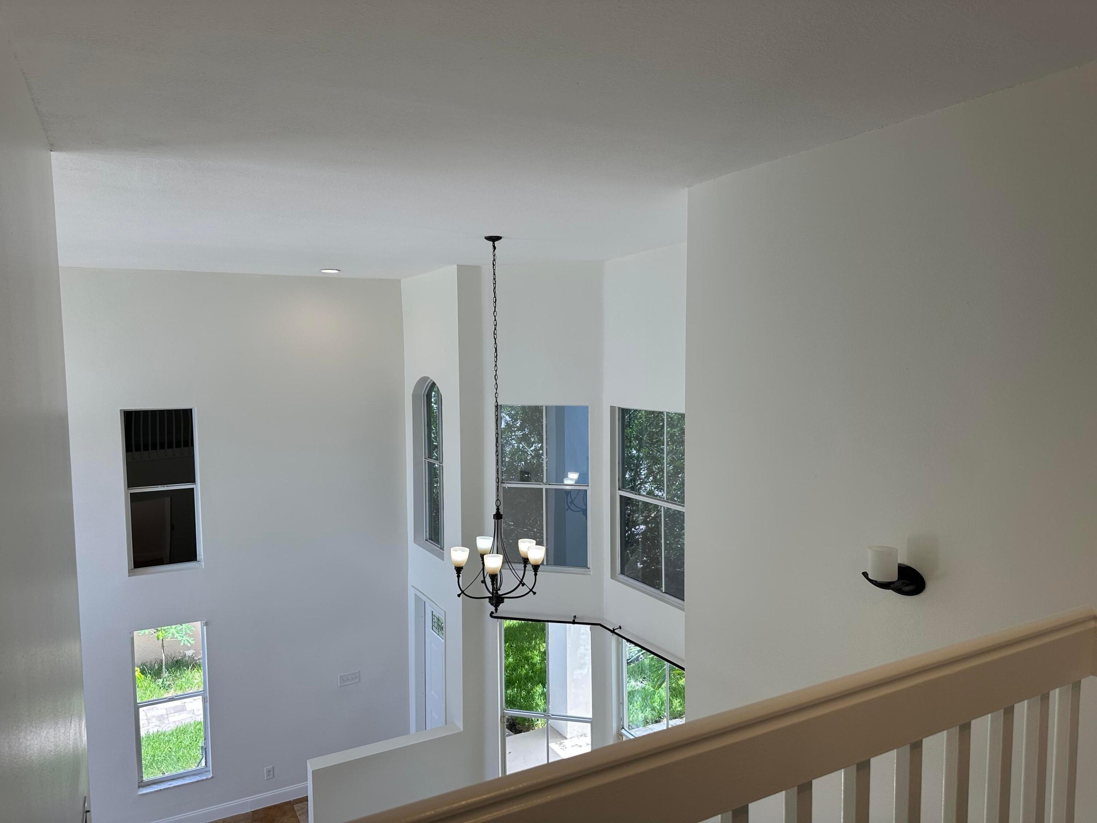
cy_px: 412
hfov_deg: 71.6
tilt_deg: -3.9
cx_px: 548
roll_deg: +0.5
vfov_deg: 56.8
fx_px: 761
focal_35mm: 24
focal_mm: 6.86
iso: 80
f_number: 1.78
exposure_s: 1/334
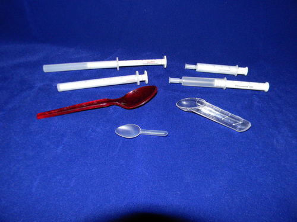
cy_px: 111
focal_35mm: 28
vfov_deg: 49.7
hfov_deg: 63.4
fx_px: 240
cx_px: 148
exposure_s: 1/26
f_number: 3.5
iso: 200
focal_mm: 5
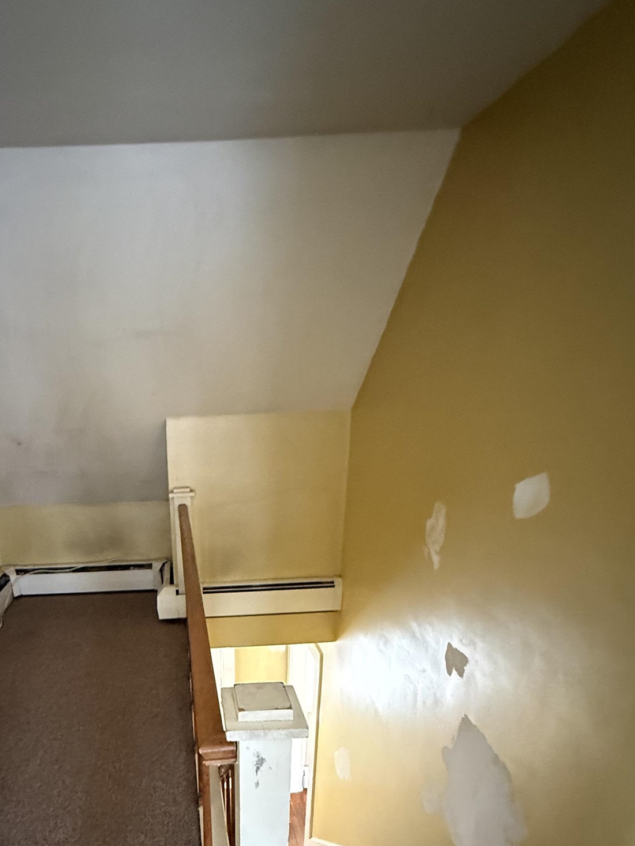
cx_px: 178
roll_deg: +1.5
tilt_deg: -18.3
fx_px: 538
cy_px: 595
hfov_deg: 58.7
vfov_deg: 72.9
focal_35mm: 22
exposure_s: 1/40
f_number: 2.2
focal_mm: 2.22
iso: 1000
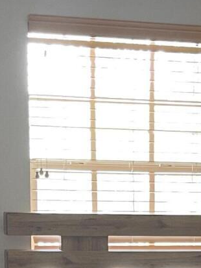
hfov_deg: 11.7
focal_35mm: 126
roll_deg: -1.2
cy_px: 422
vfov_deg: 14.4
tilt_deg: -13.2
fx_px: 975
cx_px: 184
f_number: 1.6
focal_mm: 5.1
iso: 320
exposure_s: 1/60
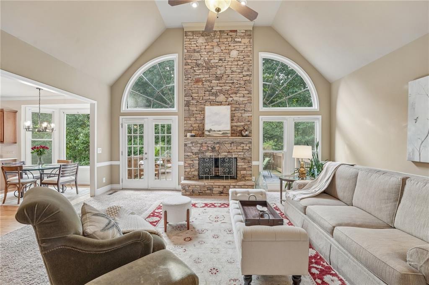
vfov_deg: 81.1
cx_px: 214
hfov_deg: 104.3
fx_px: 167
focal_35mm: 14
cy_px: 142
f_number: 8
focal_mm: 14
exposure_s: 1/10
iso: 320
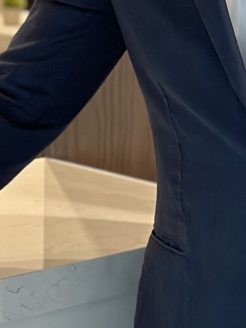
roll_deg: -2.8
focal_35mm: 194
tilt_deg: -7.5
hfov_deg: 7.7
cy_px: 77
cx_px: 142
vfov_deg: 10.2
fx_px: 1839
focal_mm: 6.86
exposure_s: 1/60
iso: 250
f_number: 1.78
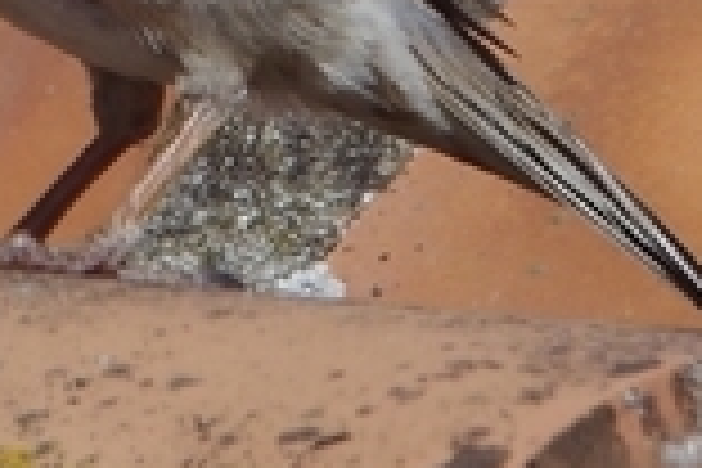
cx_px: -202
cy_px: -286
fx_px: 75186
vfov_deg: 0.4
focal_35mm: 3856
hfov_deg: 0.5
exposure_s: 1/400
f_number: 8
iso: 200
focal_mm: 400
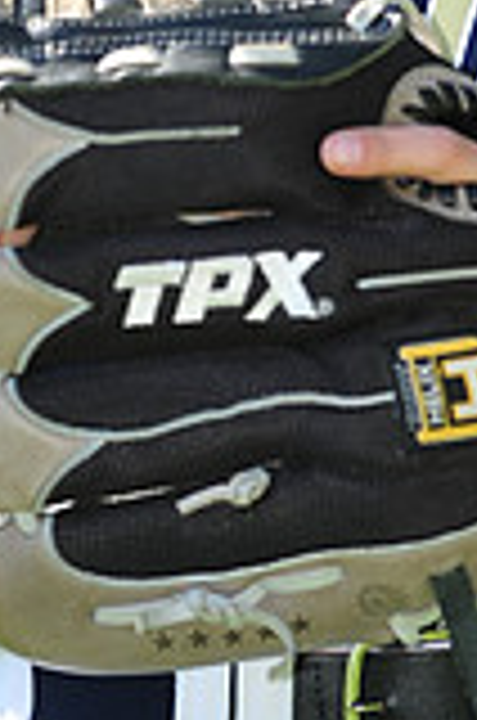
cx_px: 248
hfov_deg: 1.9
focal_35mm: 726
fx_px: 14491
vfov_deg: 2.8
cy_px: -369
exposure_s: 1/500
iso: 200
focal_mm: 200
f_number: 4.5
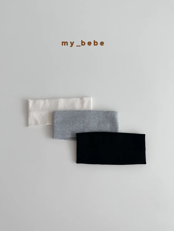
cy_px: 116
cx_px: 87
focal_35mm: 24
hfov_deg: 56.8
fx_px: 161
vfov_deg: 71.6
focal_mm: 6.86
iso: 1000
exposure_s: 1/60
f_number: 1.78
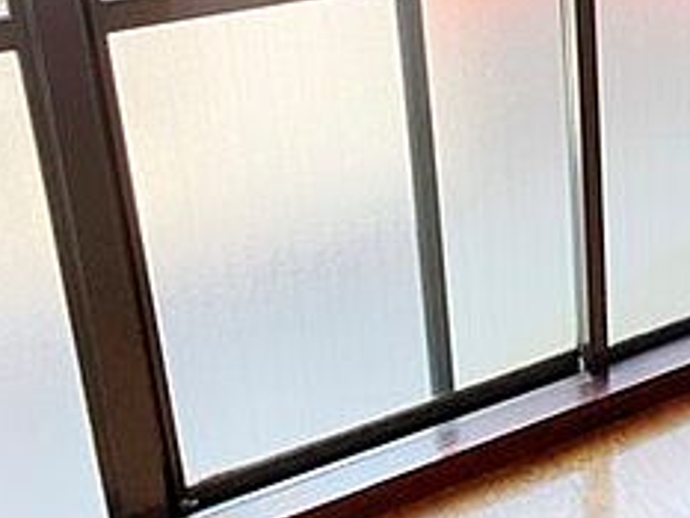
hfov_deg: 25.4
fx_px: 1336
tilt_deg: -18.1
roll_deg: -0.5
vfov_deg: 21.4
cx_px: 874
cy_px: 33
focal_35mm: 67
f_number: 1.6
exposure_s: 1/121
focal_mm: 4.2
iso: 32
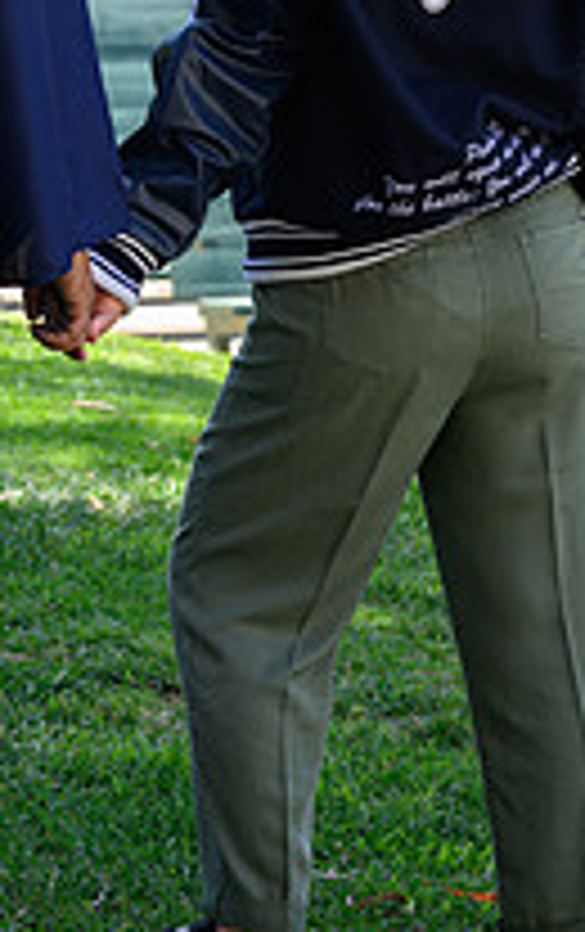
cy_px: 221
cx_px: -45
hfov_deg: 7.0
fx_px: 4779
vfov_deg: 11.1
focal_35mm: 188
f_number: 5.6
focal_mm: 85
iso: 100
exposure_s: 1/80
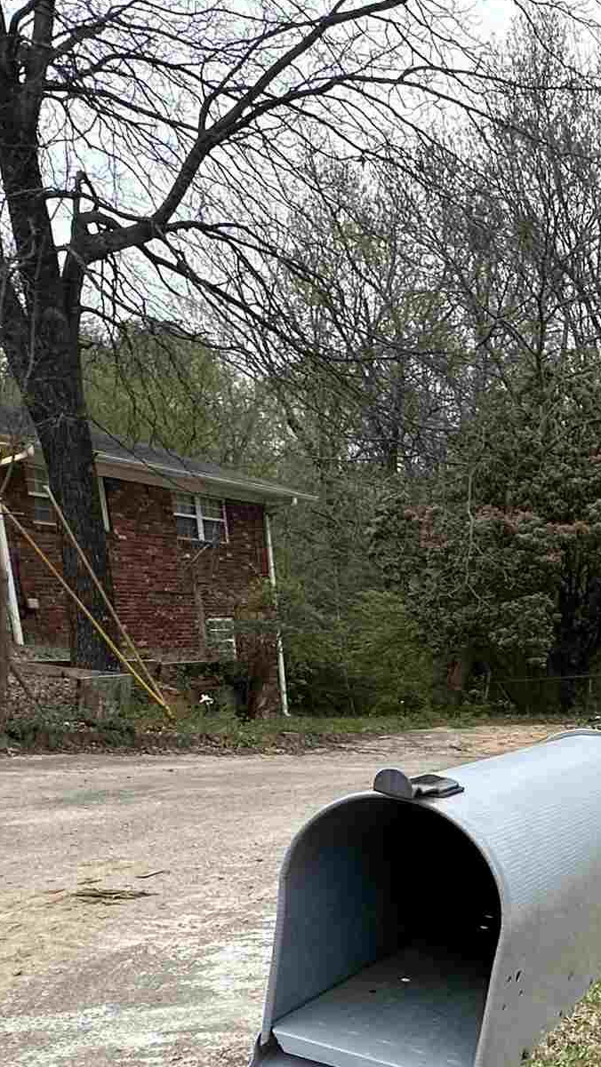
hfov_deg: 25.9
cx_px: 789
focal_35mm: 39
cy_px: 932
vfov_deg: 47.2
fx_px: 1104
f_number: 2.2
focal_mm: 2.22
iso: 40
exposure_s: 1/159
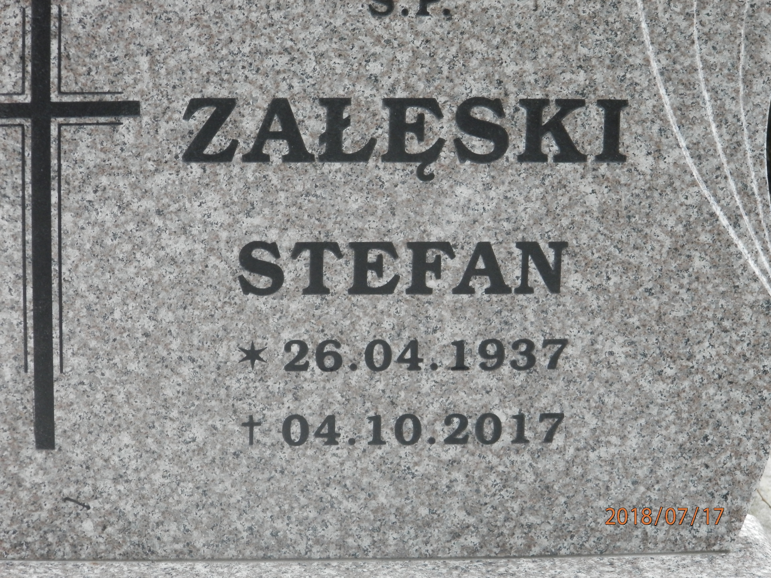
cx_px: 386
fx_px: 2940
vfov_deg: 11.2
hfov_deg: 14.9
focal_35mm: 132
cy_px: 289
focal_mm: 23.6
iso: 200
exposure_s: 1/60
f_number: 4.7
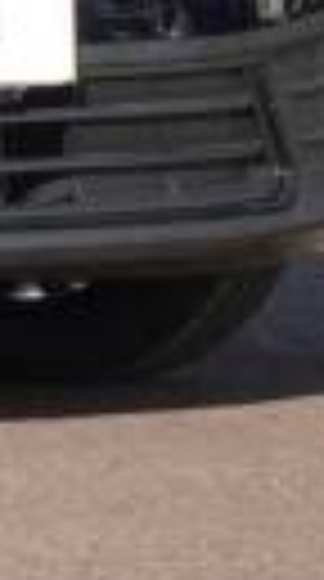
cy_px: -270
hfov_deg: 3.0
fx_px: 6007
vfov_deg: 5.5
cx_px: -873
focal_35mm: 391
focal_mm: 50
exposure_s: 1/125
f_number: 6.7
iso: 100
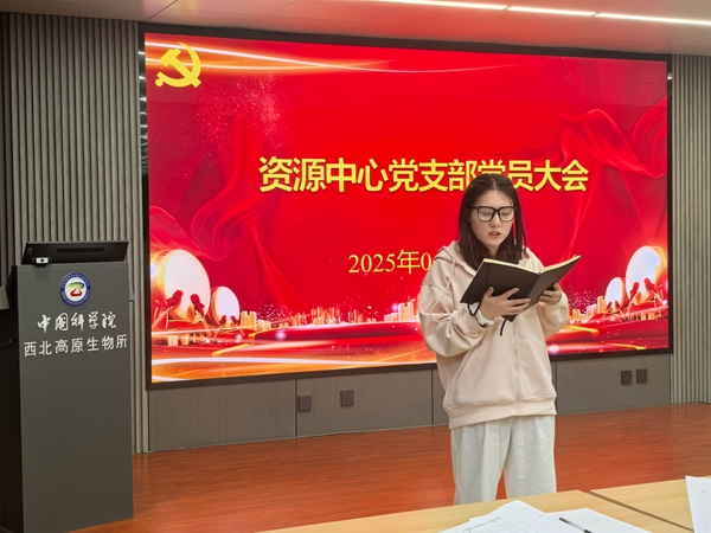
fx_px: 1068
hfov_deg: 36.8
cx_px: 356
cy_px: 266
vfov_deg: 28.0
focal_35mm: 52
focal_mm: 6.98
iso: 200
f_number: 4
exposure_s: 1/100
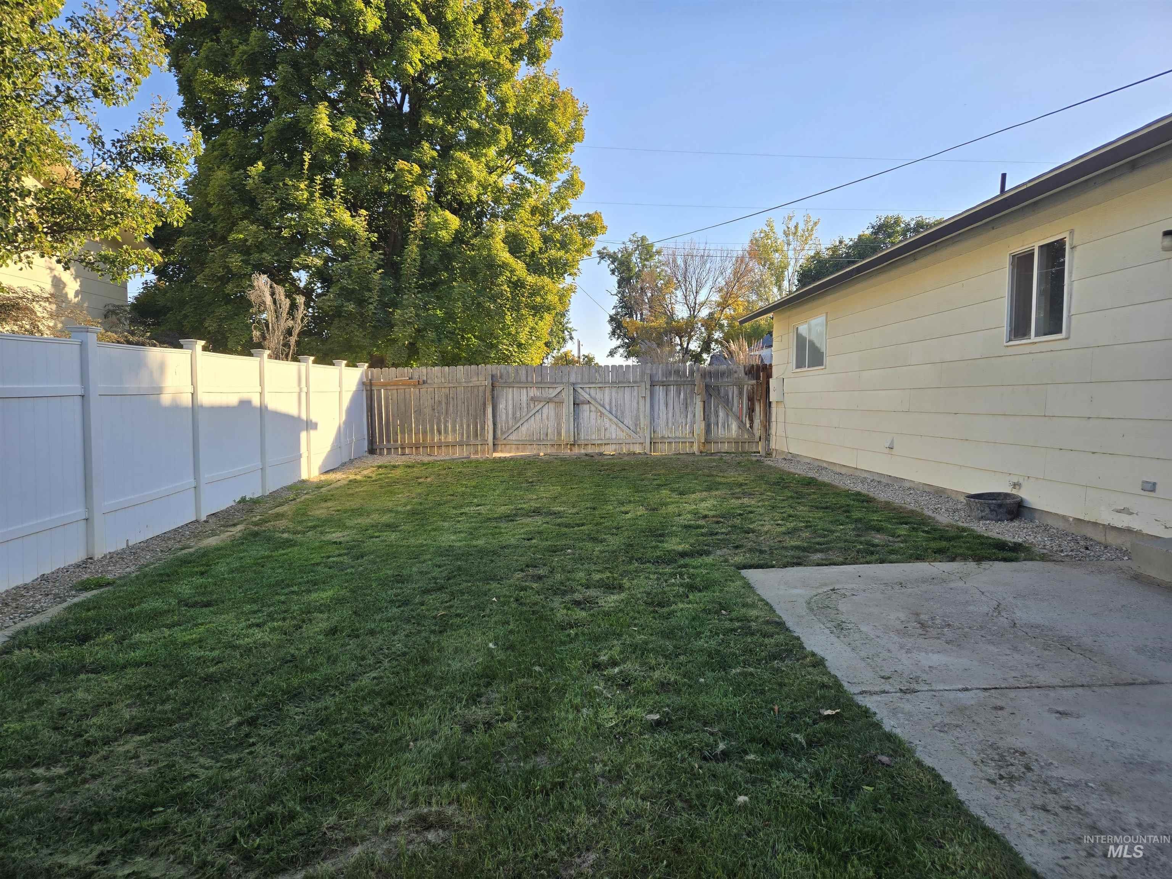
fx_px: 779
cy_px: 440
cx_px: 586
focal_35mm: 23
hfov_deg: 73.9
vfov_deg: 58.9
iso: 25
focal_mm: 5.4
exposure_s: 1/866
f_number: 1.8
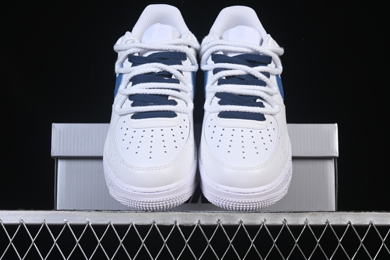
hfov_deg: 27.0
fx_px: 812
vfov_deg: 18.2
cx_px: 195
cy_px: 130
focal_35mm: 75
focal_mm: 50
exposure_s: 1/100
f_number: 8
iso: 160
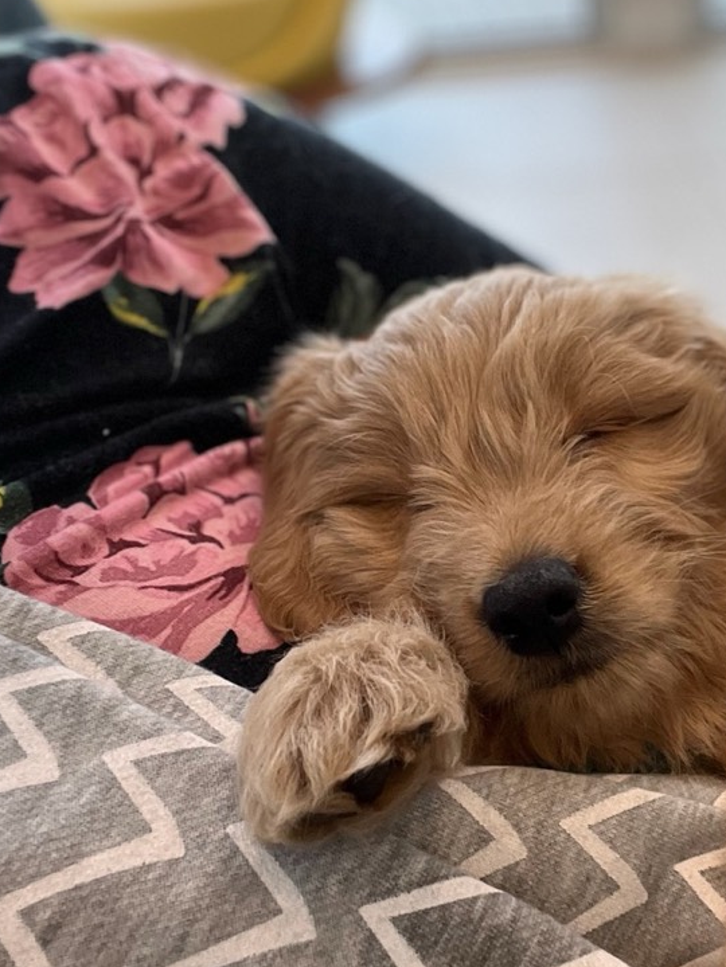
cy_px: 402
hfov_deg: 28.9
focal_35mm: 50
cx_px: 491
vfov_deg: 38.1
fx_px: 1398
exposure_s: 1/120
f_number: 2.2
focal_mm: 2.71
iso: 80
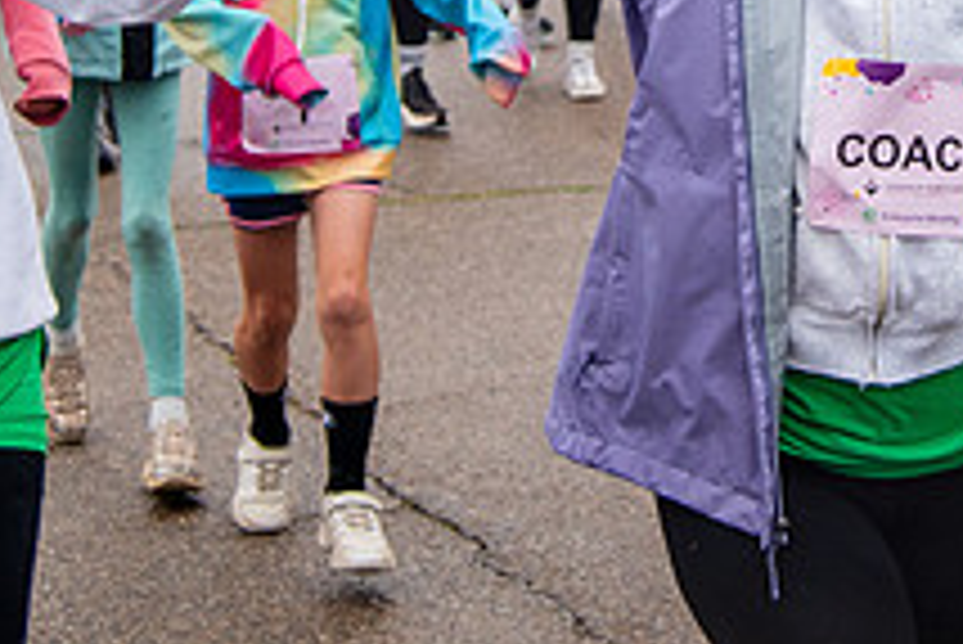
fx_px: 3533
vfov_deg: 10.1
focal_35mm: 132
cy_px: -295
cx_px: 747
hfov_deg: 15.4
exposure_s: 1/1600
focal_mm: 40
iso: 1600
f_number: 4
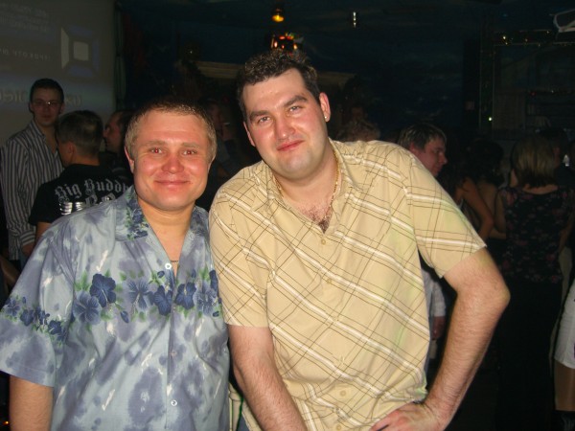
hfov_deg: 49.0
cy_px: 216
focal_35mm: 38
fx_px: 631
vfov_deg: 37.7
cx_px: 288
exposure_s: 1/60
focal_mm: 7.9
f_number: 2.8
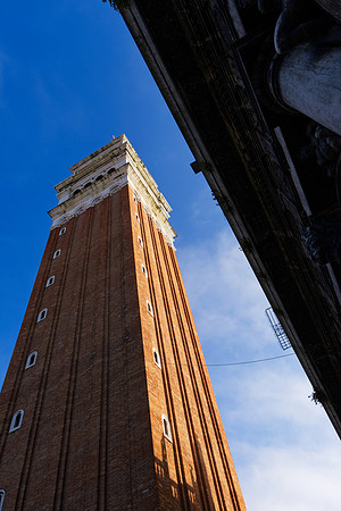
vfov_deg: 67.4
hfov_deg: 47.9
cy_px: 256
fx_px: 384
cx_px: 170
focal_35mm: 27
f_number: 9
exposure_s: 1/500
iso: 400
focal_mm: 18
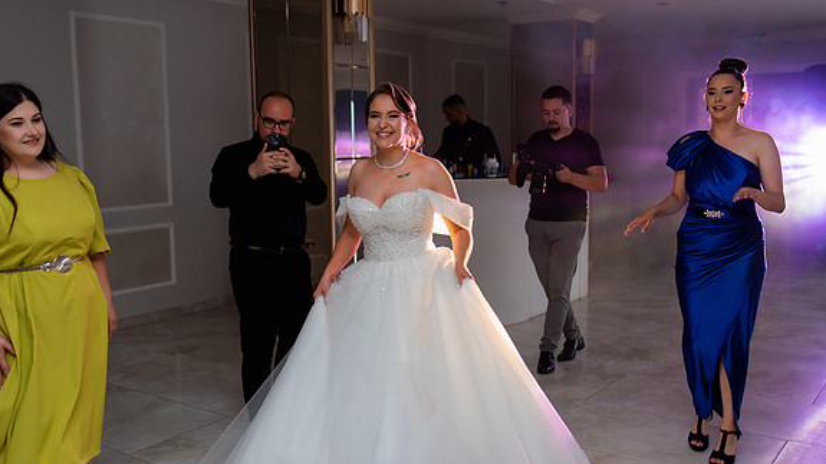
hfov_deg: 54.0
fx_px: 810
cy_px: 233
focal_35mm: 37
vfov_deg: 32.0
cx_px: 414
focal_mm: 35
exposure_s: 1/200
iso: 1250
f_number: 2.8
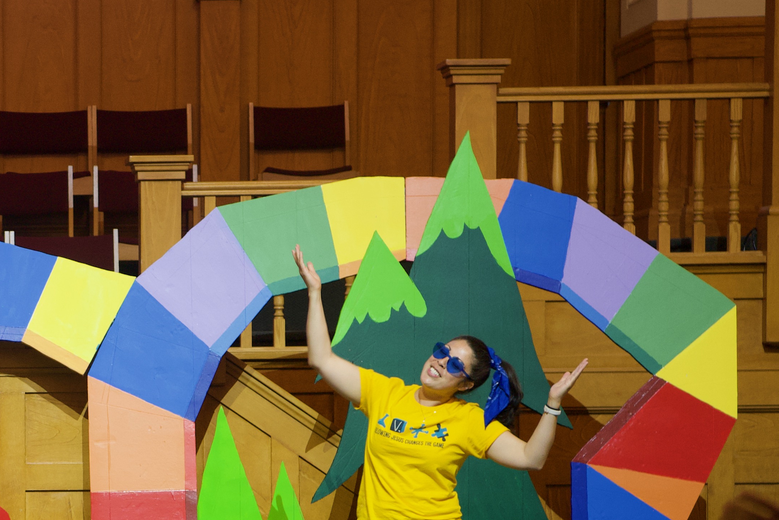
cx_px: -205
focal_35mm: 194
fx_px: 4199
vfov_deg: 7.1
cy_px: 467
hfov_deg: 10.4
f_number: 4.5
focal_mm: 70
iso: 1250
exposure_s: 1/80
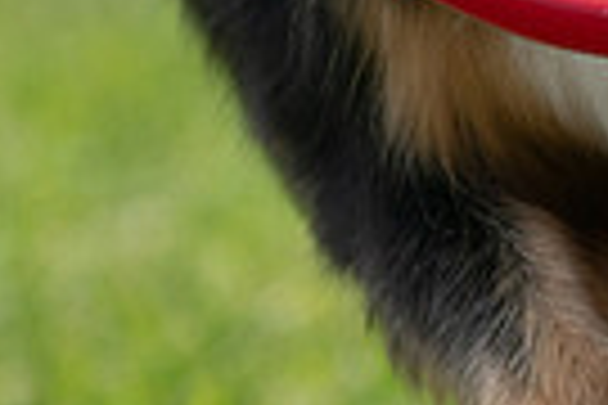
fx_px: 19877
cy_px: -376
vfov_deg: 1.2
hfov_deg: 1.8
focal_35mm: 1177
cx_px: 581
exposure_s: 1/4000
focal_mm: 273
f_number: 5.6
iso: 1250
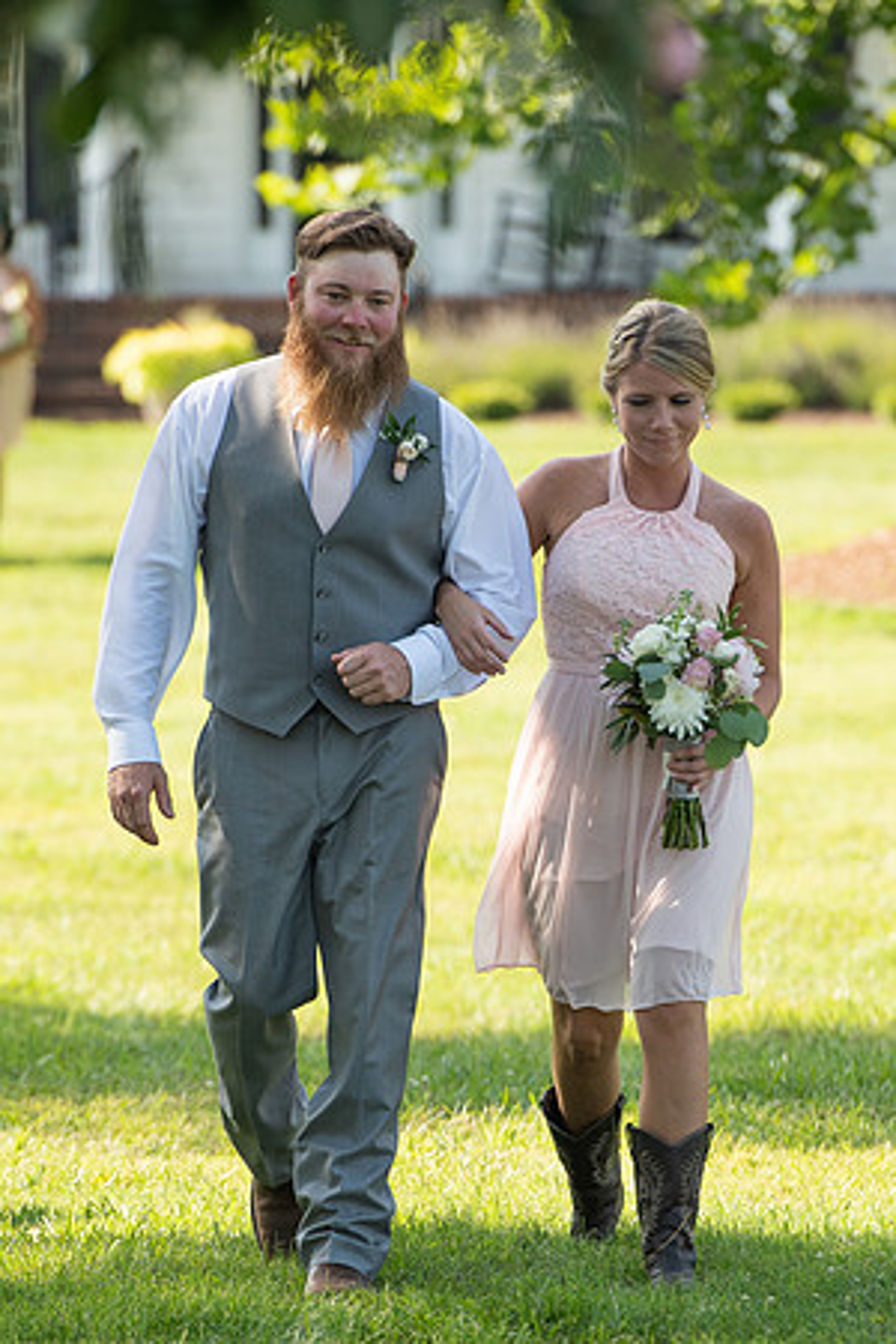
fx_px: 13571
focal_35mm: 364
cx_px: 508
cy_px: 815
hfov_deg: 3.8
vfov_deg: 5.7
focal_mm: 200
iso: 320
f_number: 4
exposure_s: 1/1000
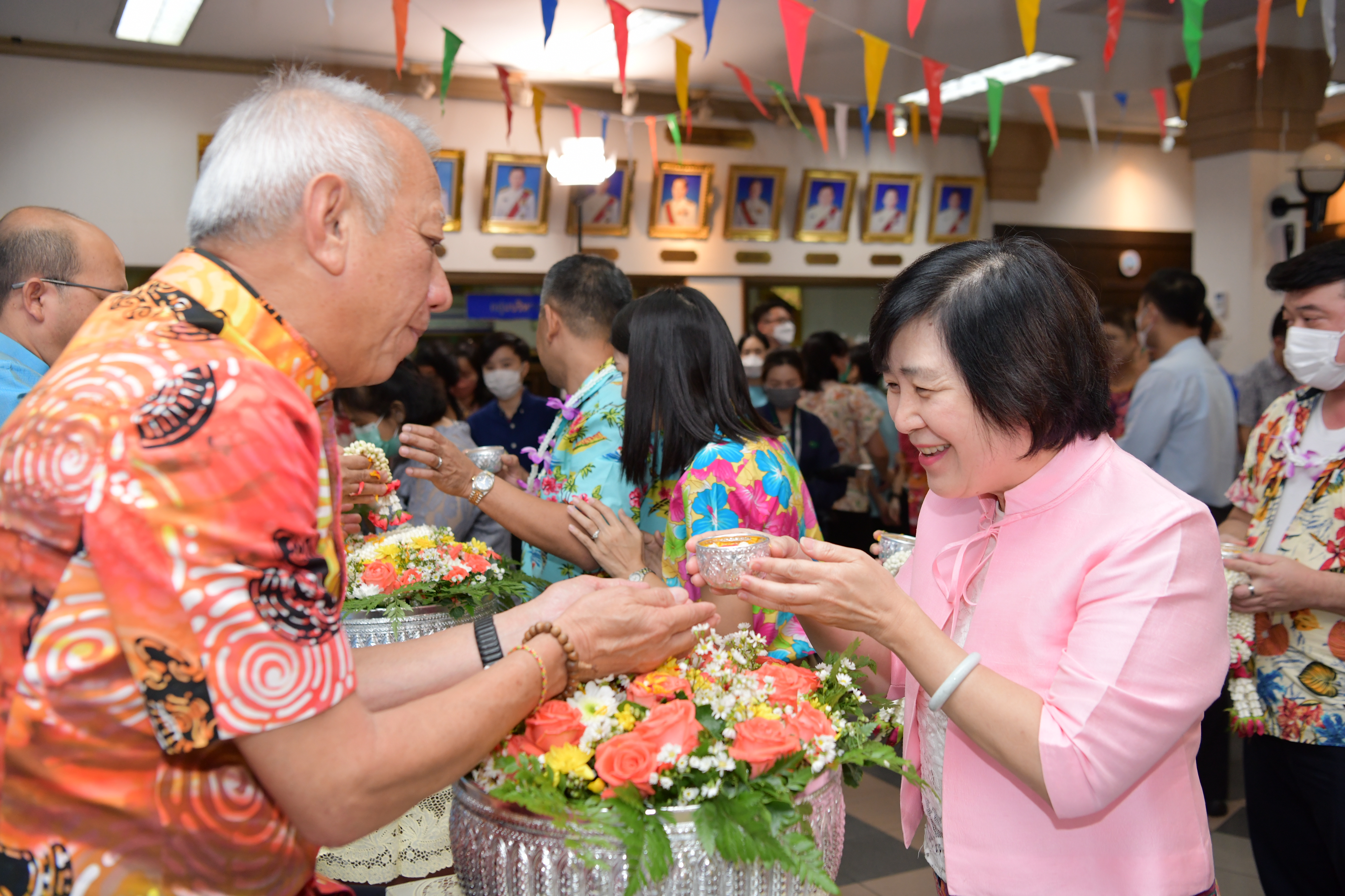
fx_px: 1345
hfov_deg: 53.1
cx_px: 672
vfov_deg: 36.9
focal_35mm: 36
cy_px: 448
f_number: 4
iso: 1000
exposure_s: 1/200
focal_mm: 36
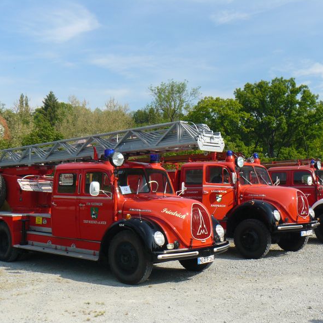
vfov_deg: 36.1
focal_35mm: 47
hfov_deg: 36.1
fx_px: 496
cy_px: 163
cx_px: 166
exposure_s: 1/160
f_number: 4
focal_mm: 6.5
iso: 100
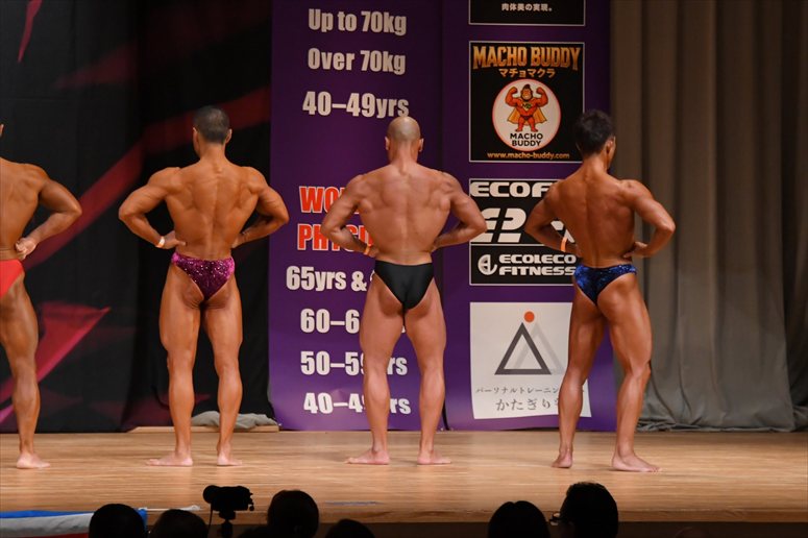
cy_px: 269
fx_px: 4868
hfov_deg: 9.5
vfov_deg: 6.3
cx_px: 404
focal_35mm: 217
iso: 4000
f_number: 5.6
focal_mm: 145
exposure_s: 1/400
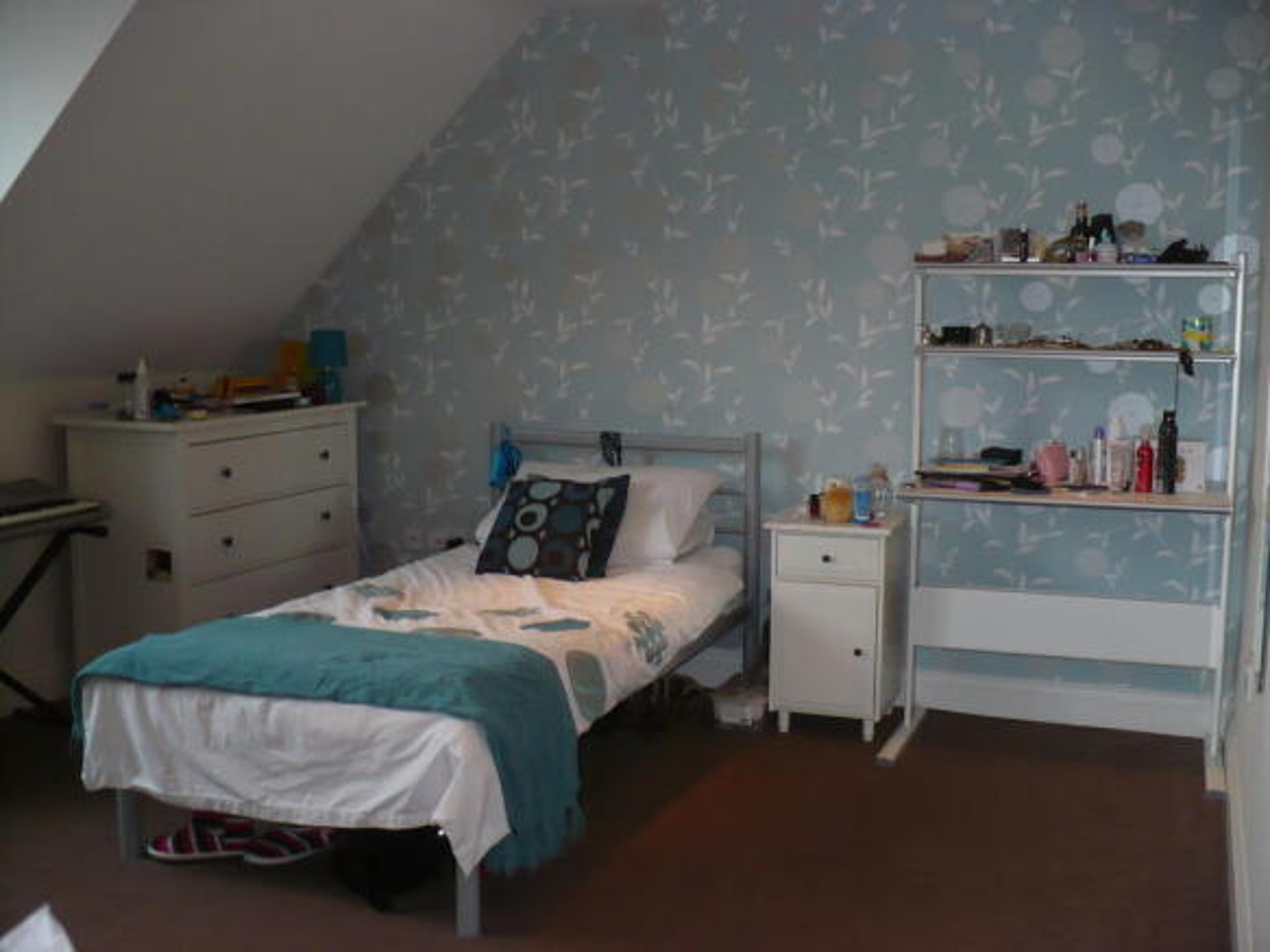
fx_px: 1357
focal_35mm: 37
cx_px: 635
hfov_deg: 50.1
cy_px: 476
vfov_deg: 38.7
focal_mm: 6.1
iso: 200
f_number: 2.8
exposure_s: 1/30
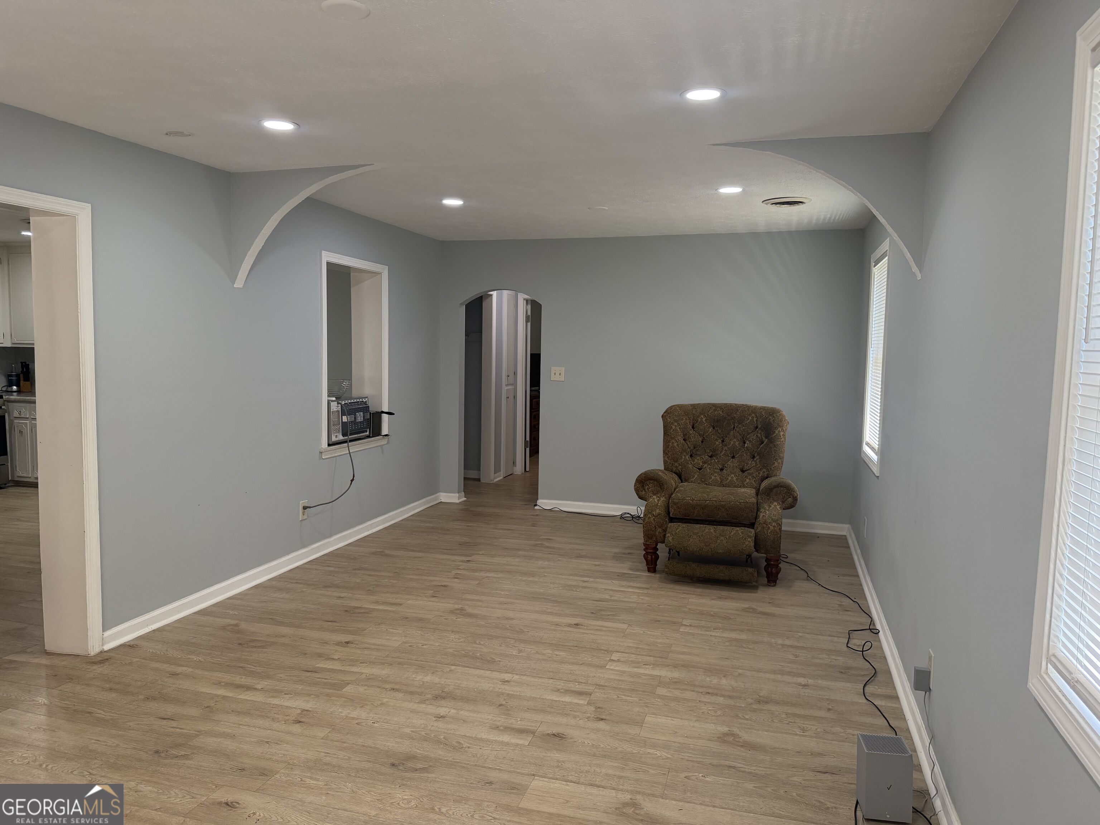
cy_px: 412
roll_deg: +0.0
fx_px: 763
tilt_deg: -4.5
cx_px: 550
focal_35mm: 24
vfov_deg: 56.8
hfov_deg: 71.6
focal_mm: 6.76
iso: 200
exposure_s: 1/202
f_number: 1.78
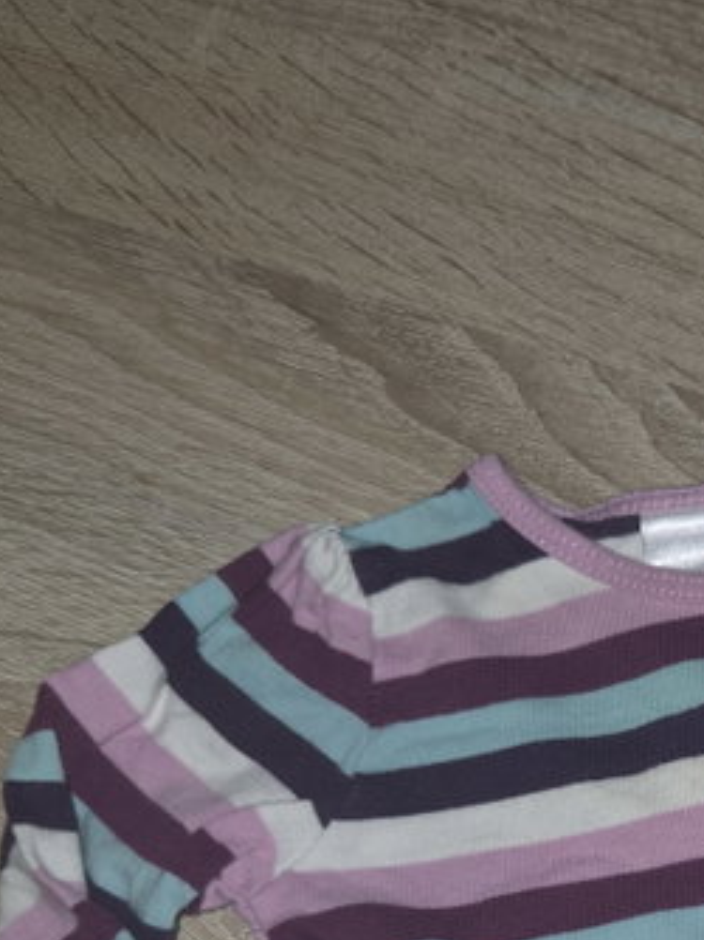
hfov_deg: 23.7
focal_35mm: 57
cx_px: 808
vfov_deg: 31.9
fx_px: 1548
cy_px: 874
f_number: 1.8
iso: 25
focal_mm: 5.4
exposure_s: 1/63
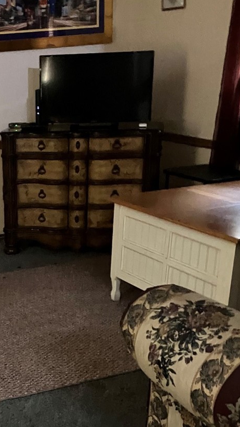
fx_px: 645
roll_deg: +3.2
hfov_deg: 20.3
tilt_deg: -19.0
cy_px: 325
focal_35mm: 57
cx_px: -7
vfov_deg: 35.7
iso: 640
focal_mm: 3.99
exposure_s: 1/20
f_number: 1.8
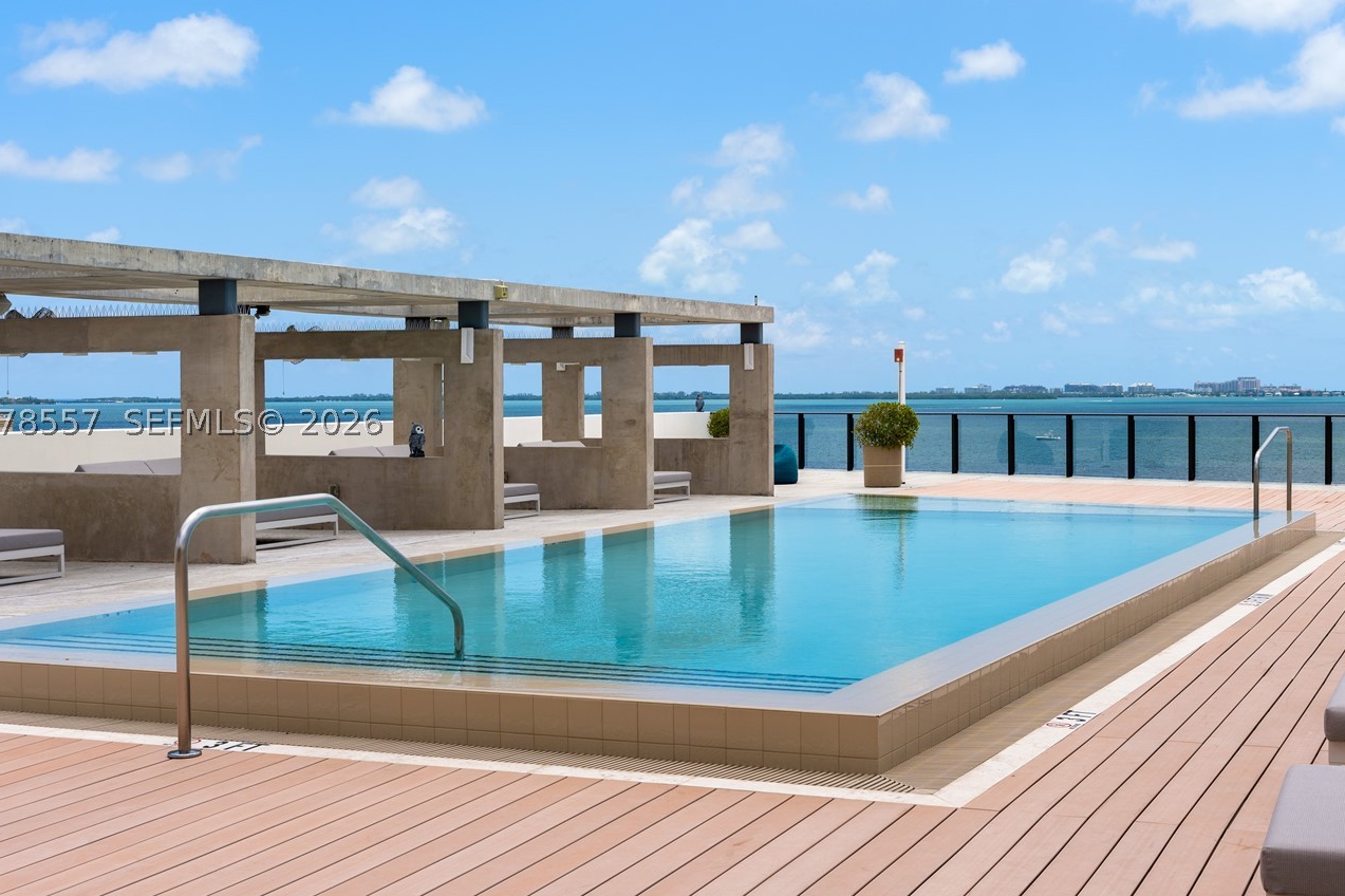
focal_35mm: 49
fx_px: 1828
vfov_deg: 27.5
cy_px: 420
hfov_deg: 40.3
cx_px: 797
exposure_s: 1/160
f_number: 11
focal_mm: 36.7
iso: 64
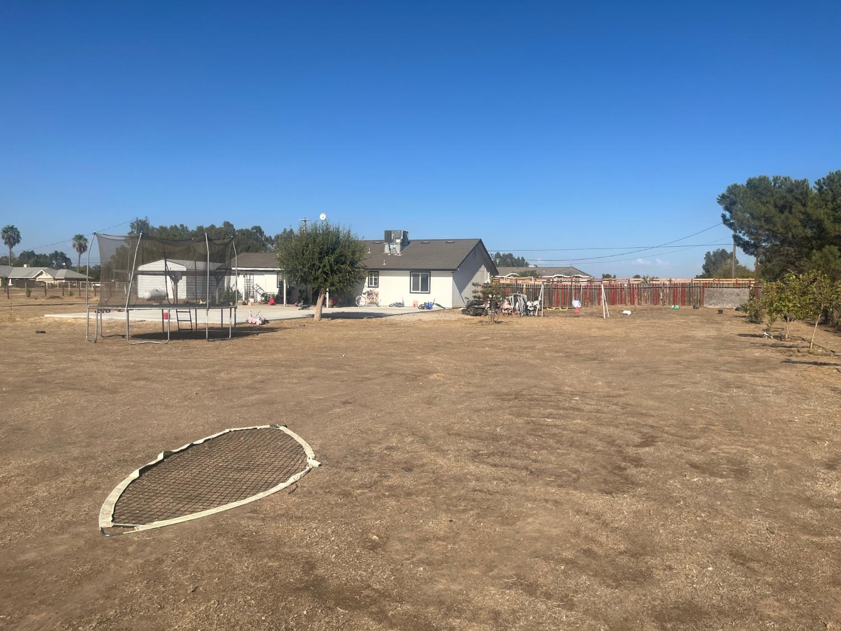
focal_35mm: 26
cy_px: 316
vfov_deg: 53.1
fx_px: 632
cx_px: 420
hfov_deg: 67.3
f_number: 1.6
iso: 50
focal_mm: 5.1
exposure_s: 1/5319
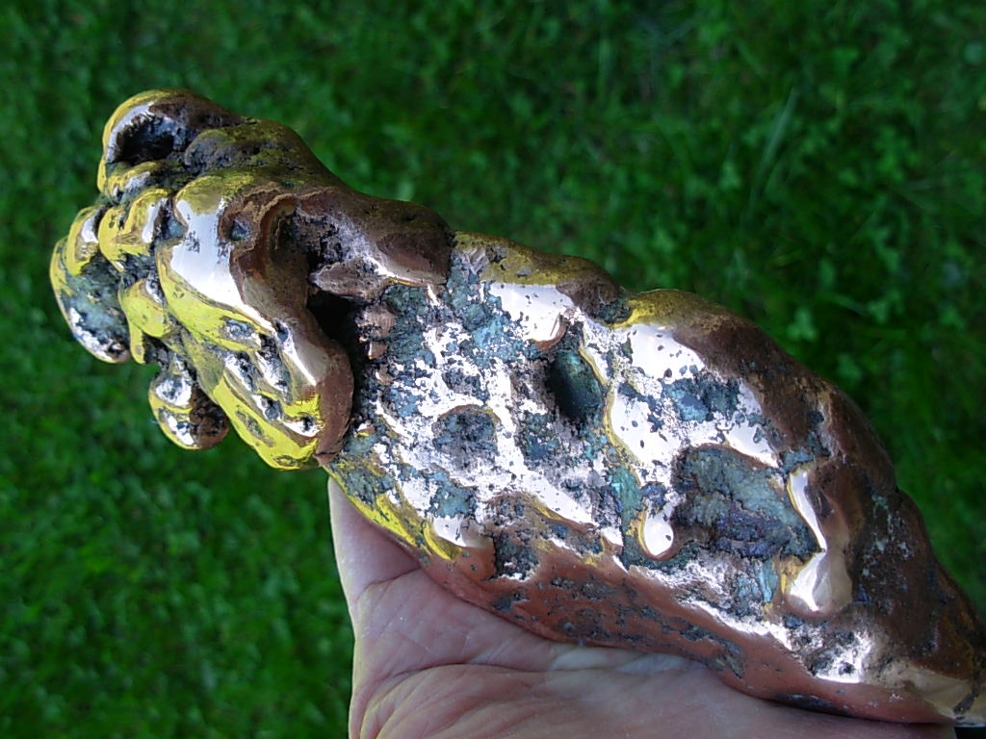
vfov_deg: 37.7
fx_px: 1082
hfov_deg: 49.0
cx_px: 493
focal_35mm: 38
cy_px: 370
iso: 50
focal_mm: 6.3
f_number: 2.9
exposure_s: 1/144
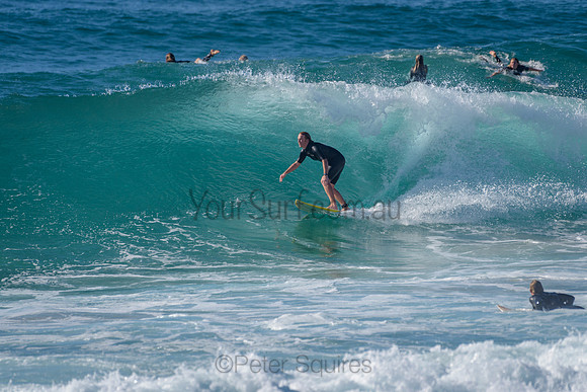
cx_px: 294
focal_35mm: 613
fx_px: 9994
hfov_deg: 3.4
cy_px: 173
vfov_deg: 2.2
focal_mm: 500
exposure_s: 1/2000
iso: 140
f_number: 5.6
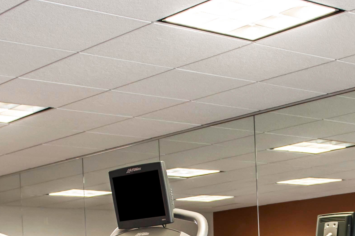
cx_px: 231
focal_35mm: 92
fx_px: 907
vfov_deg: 14.0
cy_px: 339
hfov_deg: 22.1
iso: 400
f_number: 2.8
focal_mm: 24
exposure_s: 1/40
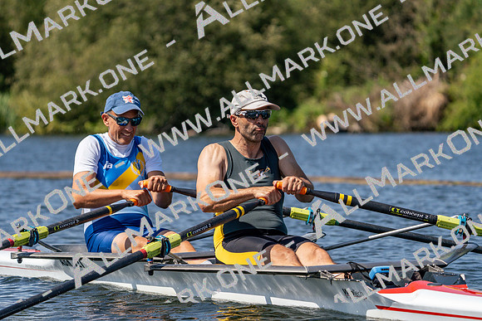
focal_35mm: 227
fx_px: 3040
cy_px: 160
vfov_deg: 6.1
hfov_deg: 9.1
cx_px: 241
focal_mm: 227
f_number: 5.6
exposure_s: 1/2000
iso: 250
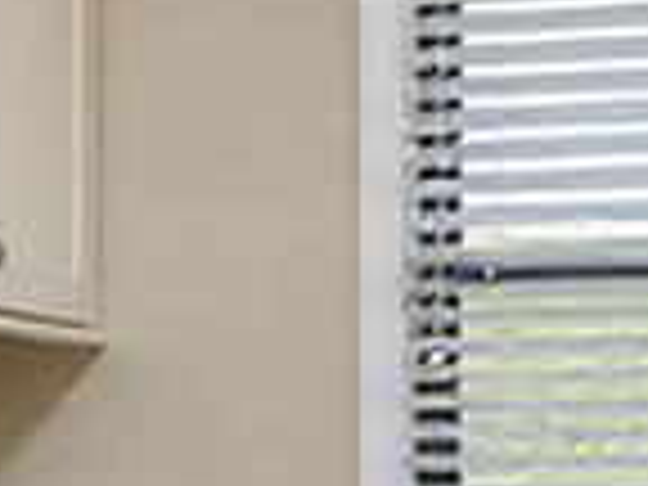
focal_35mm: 109
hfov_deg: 18.0
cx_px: 216
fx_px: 2040
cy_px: 495
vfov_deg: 13.4
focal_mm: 16
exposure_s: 1/40
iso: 64
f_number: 4.5
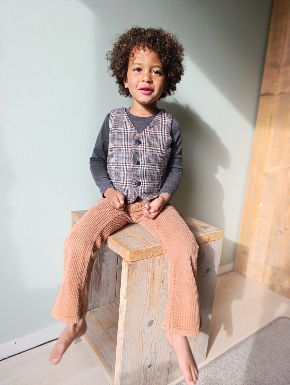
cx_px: 145
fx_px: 256
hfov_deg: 59.0
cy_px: 192
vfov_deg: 73.9
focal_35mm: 23
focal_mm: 6.14
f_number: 1.6
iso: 200
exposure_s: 1/100
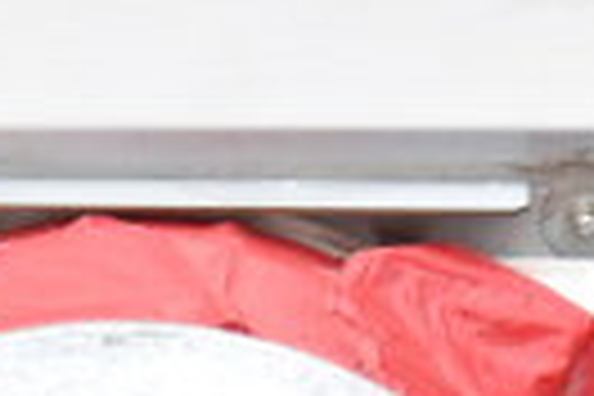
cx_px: 86
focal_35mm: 382
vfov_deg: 3.6
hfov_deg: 5.4
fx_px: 6308
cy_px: 758
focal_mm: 55
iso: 200
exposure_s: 1/160
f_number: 6.3
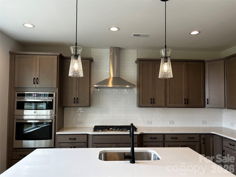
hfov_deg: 67.3
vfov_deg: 53.1
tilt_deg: +2.1
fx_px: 177
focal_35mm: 26
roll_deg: -0.2
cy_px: 88
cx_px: 118
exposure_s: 1/143
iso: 32
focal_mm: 5.7
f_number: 1.5
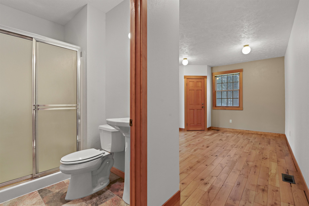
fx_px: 137
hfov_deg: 96.8
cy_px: 103
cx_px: 154
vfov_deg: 73.7
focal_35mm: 16
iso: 400
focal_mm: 16
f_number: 8
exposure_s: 1.3
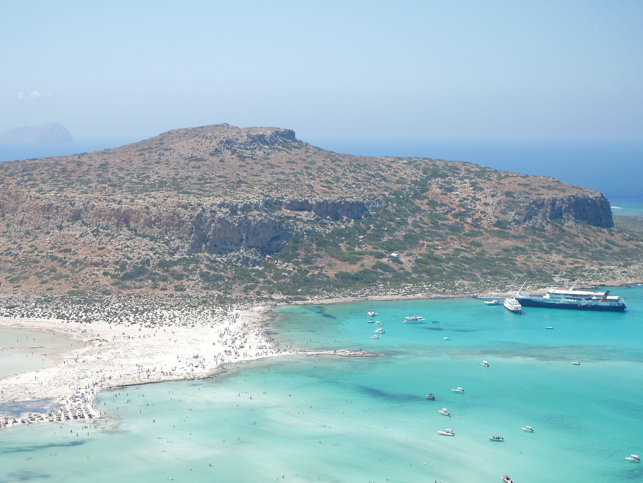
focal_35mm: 64
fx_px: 1189
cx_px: 291
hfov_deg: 30.2
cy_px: 285
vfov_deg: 22.9
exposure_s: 1/3200
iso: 100
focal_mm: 25
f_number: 2.2
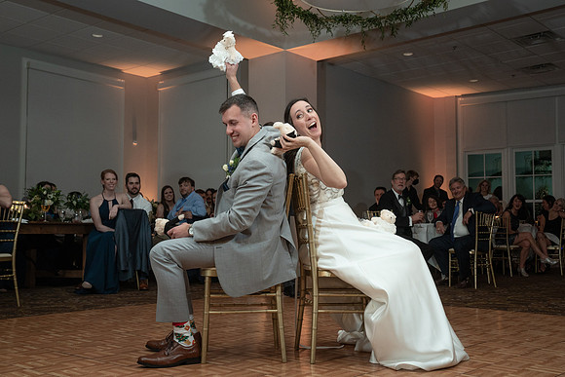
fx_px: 648
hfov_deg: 47.1
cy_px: 191
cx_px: 286
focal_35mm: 41
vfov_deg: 32.4
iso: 2000
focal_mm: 39
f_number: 5.6
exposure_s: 1/200
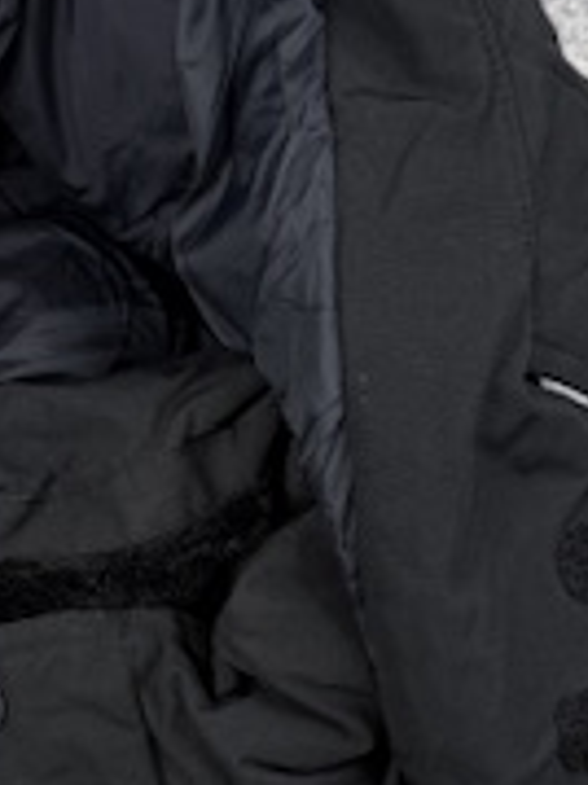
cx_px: 127
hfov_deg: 17.0
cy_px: 842
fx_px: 1950
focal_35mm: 86
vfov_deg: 21.7
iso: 64
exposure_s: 1/100
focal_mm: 6.76
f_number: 1.78
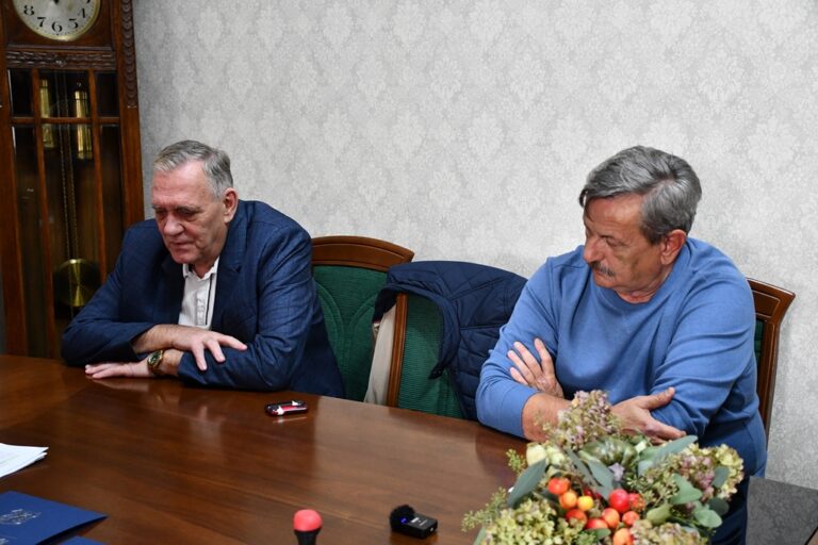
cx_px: 409
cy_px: 272
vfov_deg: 28.1
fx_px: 1091
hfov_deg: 41.1
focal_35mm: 48
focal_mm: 32
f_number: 4
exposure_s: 1/125
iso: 2000
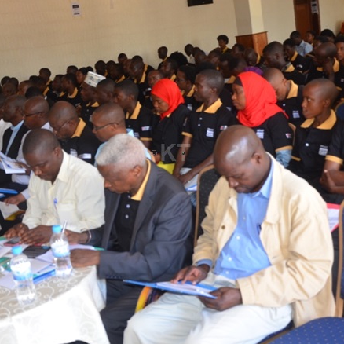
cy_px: 161
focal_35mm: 50
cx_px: 153
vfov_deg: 34.0
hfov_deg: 34.0
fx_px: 562
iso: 640
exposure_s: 1/60
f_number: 3.8
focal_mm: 24
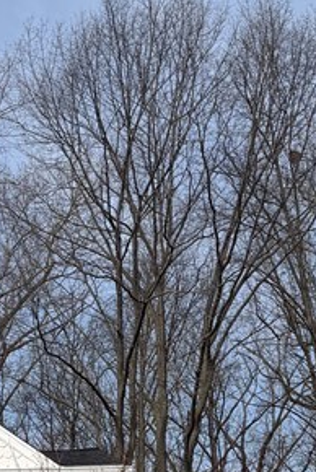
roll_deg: +0.6
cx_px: -21
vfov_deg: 21.7
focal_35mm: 88
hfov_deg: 15.2
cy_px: 544
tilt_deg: +11.5
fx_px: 1156
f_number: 1.78
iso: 80
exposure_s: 1/5714
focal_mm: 6.76
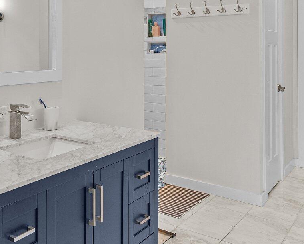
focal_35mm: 43
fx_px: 387
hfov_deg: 39.7
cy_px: 52
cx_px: 30
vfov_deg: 34.0
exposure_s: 1/13
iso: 1000
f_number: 6.3
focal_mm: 17
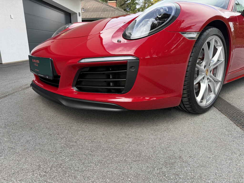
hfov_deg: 71.6
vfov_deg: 56.8
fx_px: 169
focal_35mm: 24
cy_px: 92
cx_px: 122
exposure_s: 1/1060
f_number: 1.78
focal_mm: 6.76
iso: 100
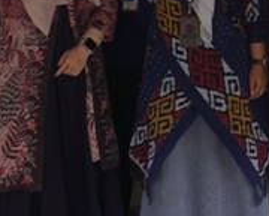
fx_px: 1481
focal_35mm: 186
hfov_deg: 9.5
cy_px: -335
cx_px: 581
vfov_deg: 7.6
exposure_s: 1/30
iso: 125
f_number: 5.6
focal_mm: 16
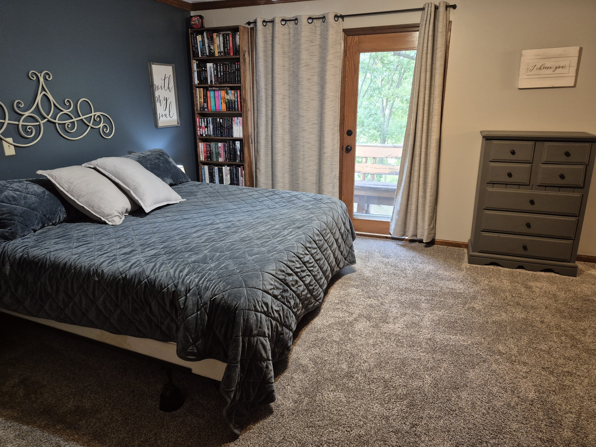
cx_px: 298
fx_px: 396
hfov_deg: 73.9
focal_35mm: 23
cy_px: 224
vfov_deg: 58.9
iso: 500
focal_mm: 5.4
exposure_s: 1/60
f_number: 1.8
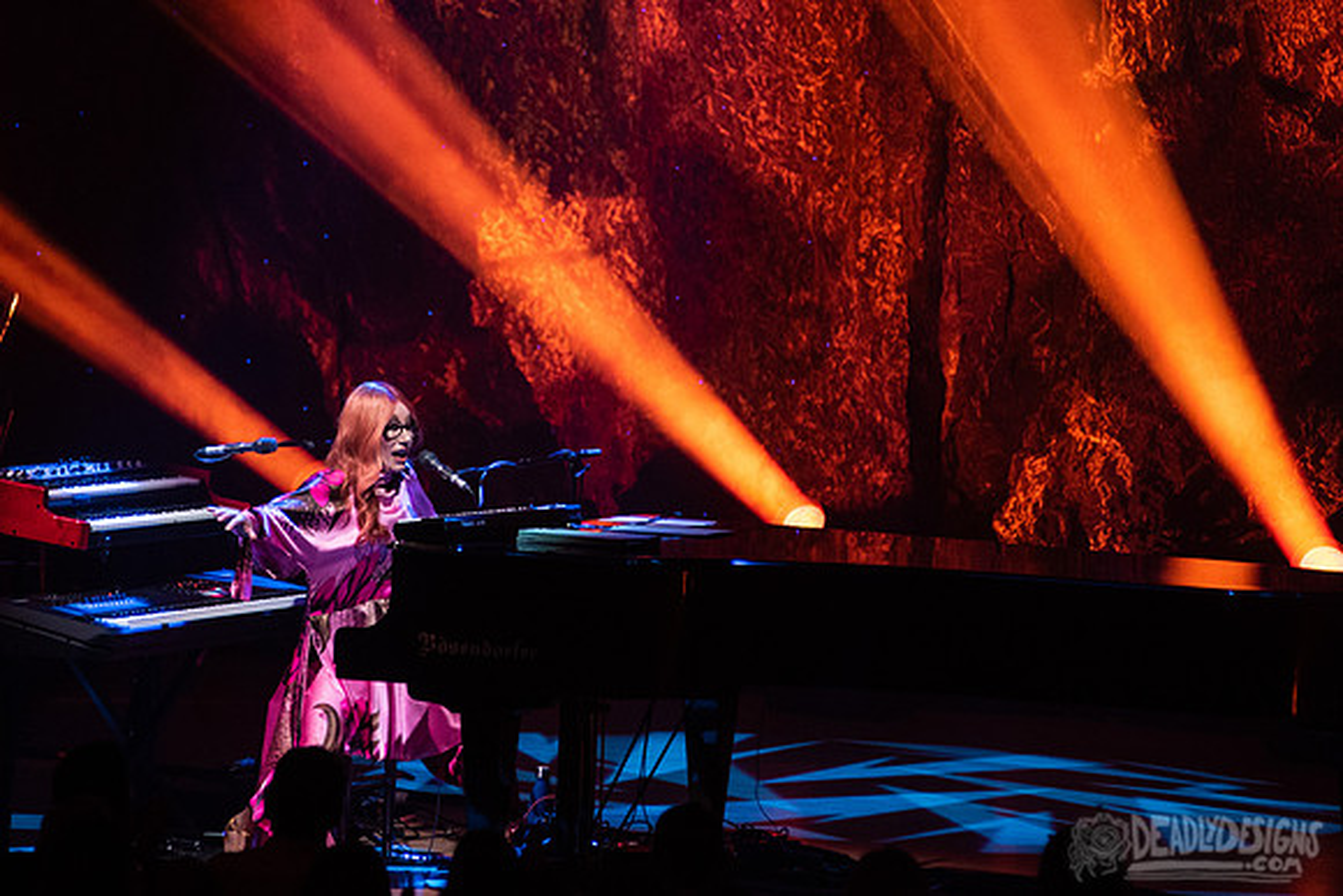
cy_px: 300
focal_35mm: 288
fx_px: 10729
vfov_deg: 4.8
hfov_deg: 7.2
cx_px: 627
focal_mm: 200
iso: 2000
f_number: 3.2
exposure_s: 1/200
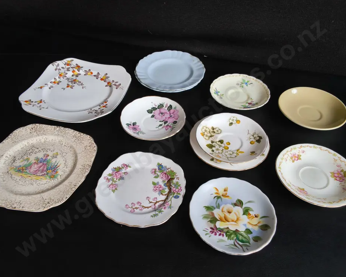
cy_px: 140
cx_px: 171
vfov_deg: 49.9
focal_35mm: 29
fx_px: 297
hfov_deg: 60.5
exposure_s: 1/100
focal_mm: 2.87
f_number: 2
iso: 50
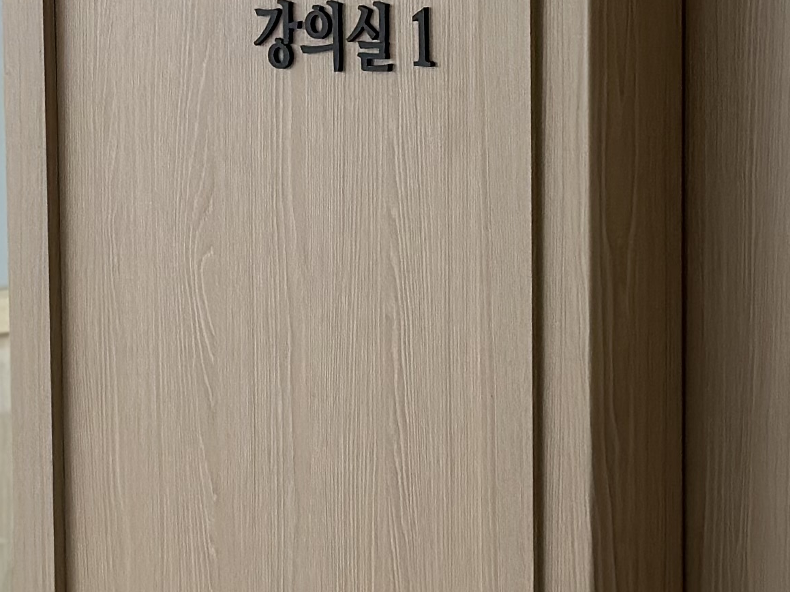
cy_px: 216
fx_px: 3811
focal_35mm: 167
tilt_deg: -6.4
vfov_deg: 8.9
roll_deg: +0.5
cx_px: 421
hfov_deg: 11.8
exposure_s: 1/120
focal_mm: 6.86
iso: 100
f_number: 1.78
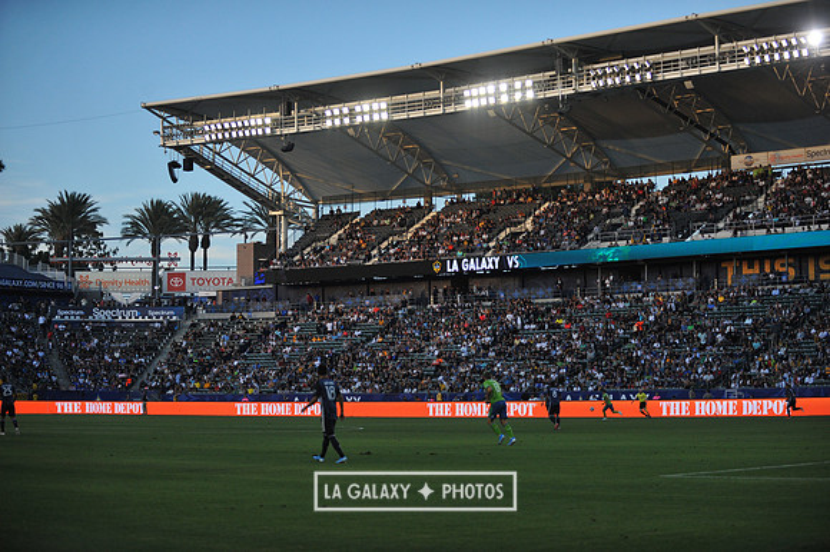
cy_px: 276
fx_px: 1728
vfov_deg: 18.2
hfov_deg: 27.0
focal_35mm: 75
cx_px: 415
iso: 1600
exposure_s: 1/6400
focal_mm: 75
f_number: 2.8
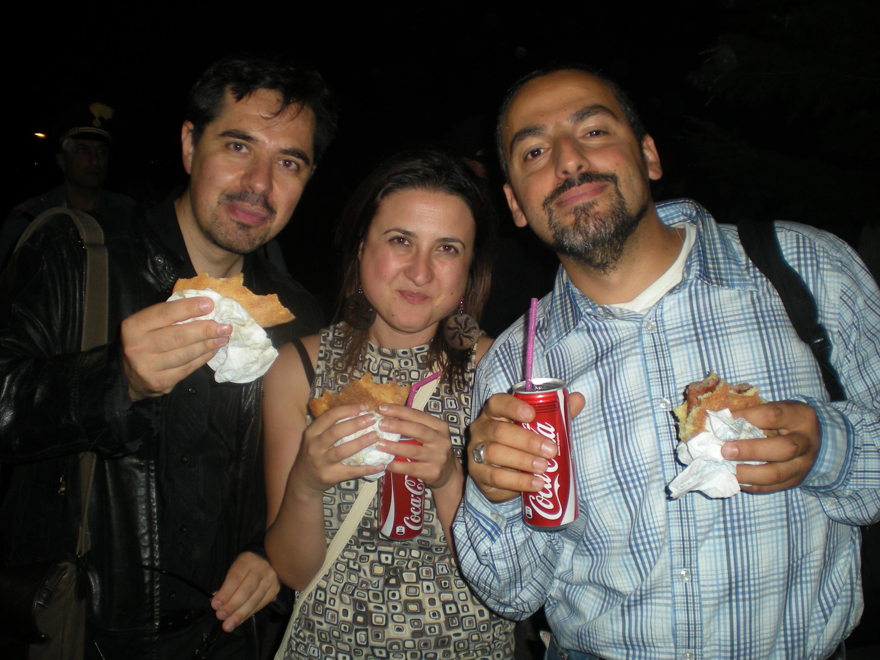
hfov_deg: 49.0
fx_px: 966
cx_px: 440
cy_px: 330
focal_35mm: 38
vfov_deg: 37.7
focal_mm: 6.3
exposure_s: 1/60
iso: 76
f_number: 3.1
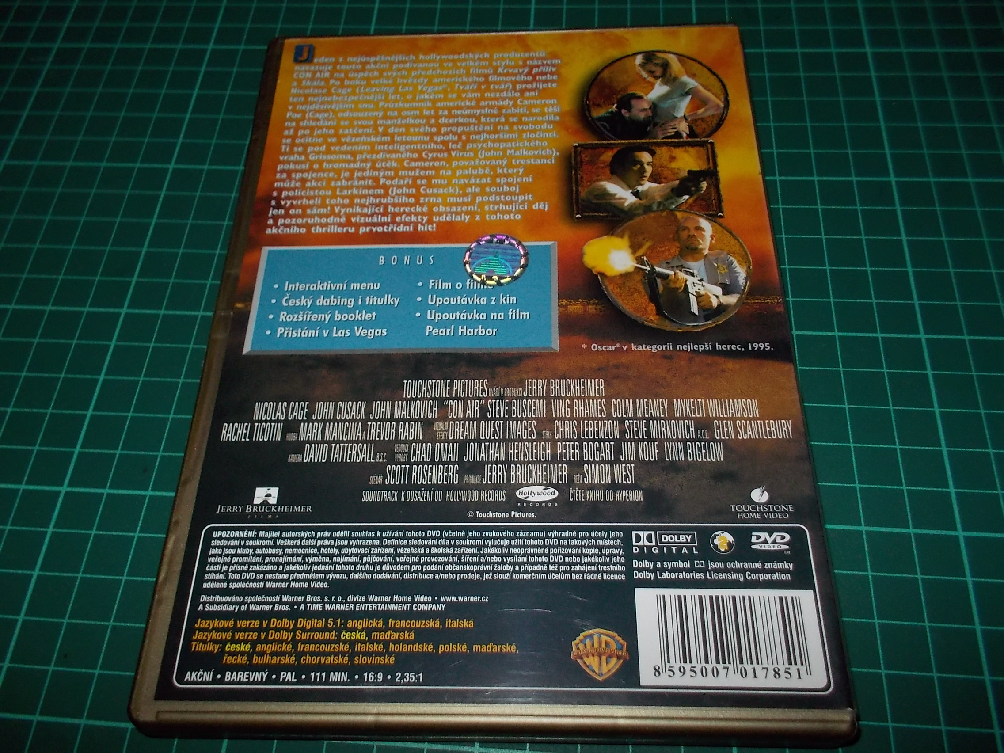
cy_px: 376
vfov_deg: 48.2
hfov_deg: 61.7
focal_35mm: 29
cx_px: 502
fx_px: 841
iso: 200
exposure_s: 1/30
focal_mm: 4.1
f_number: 3.3
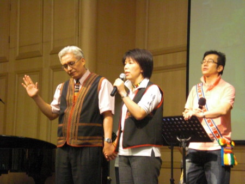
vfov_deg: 17.0
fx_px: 616
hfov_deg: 22.5
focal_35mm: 87
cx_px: 122
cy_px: 92
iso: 800
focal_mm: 14.49
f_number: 5
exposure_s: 1/50
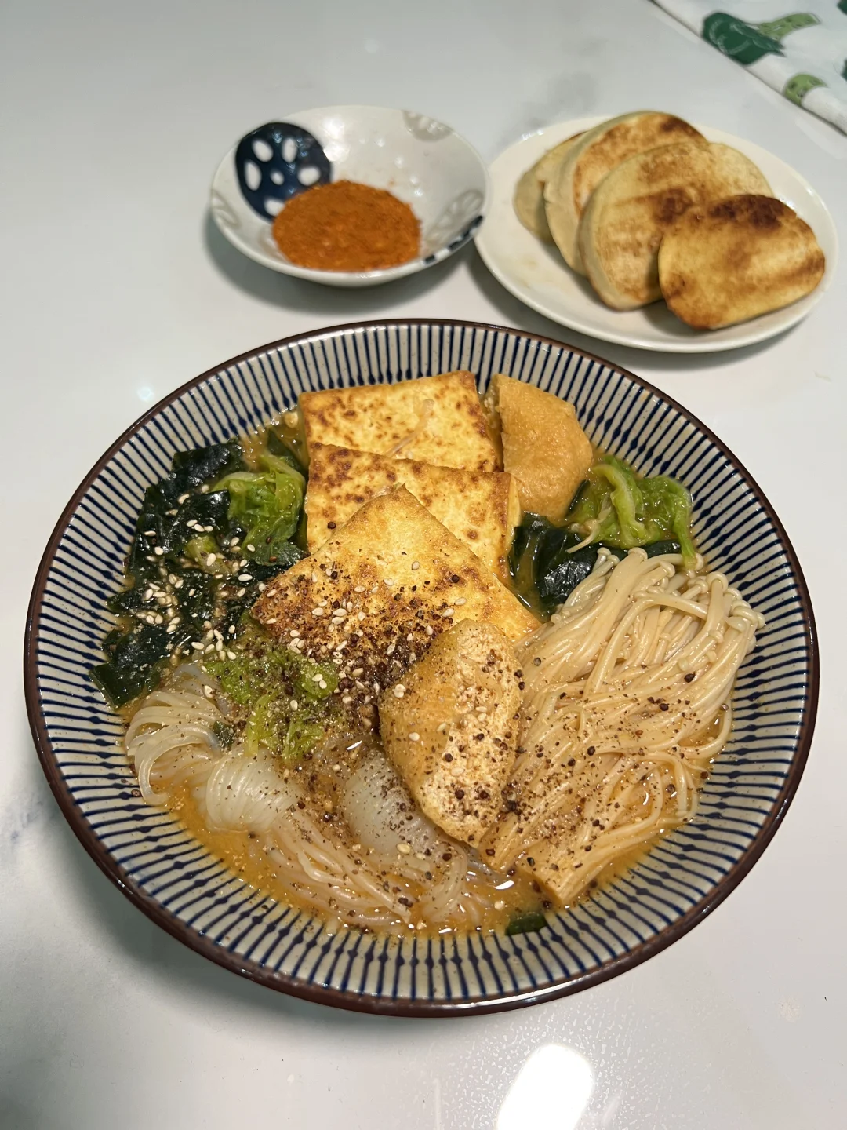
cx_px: 424
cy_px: 565
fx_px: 848
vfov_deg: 67.3
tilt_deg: -57.0
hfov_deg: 53.1
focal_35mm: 26
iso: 100
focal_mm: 5.7
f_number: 1.5
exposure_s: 1/50
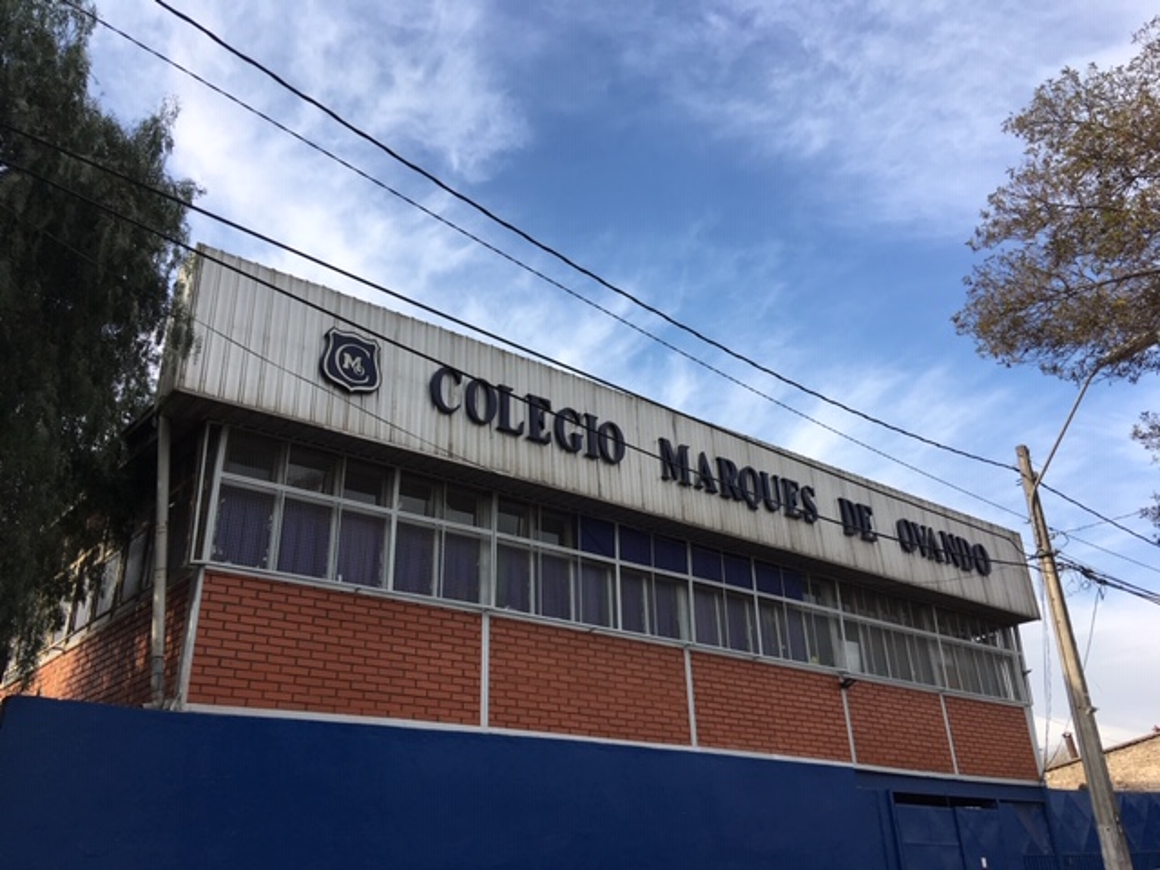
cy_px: 435
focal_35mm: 29
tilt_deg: +25.4
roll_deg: +3.1
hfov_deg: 61.7
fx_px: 972
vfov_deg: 48.2
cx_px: 580
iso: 25
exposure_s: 1/754
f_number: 2.2
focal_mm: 4.15
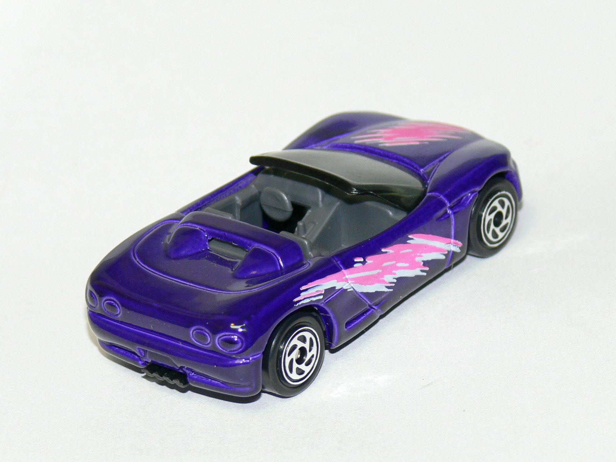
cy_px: 231
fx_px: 3630
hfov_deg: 9.7
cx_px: 308
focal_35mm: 204
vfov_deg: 7.3
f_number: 3.6
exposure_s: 1/30
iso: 100
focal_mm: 27.1
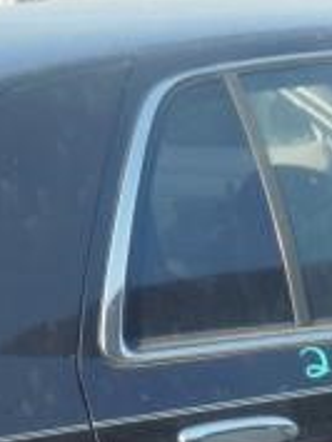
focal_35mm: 113
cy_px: 305
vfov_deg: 17.3
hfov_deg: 13.1
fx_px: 1443
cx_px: 137
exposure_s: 1/320
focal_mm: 4.5
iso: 125
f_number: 3.2
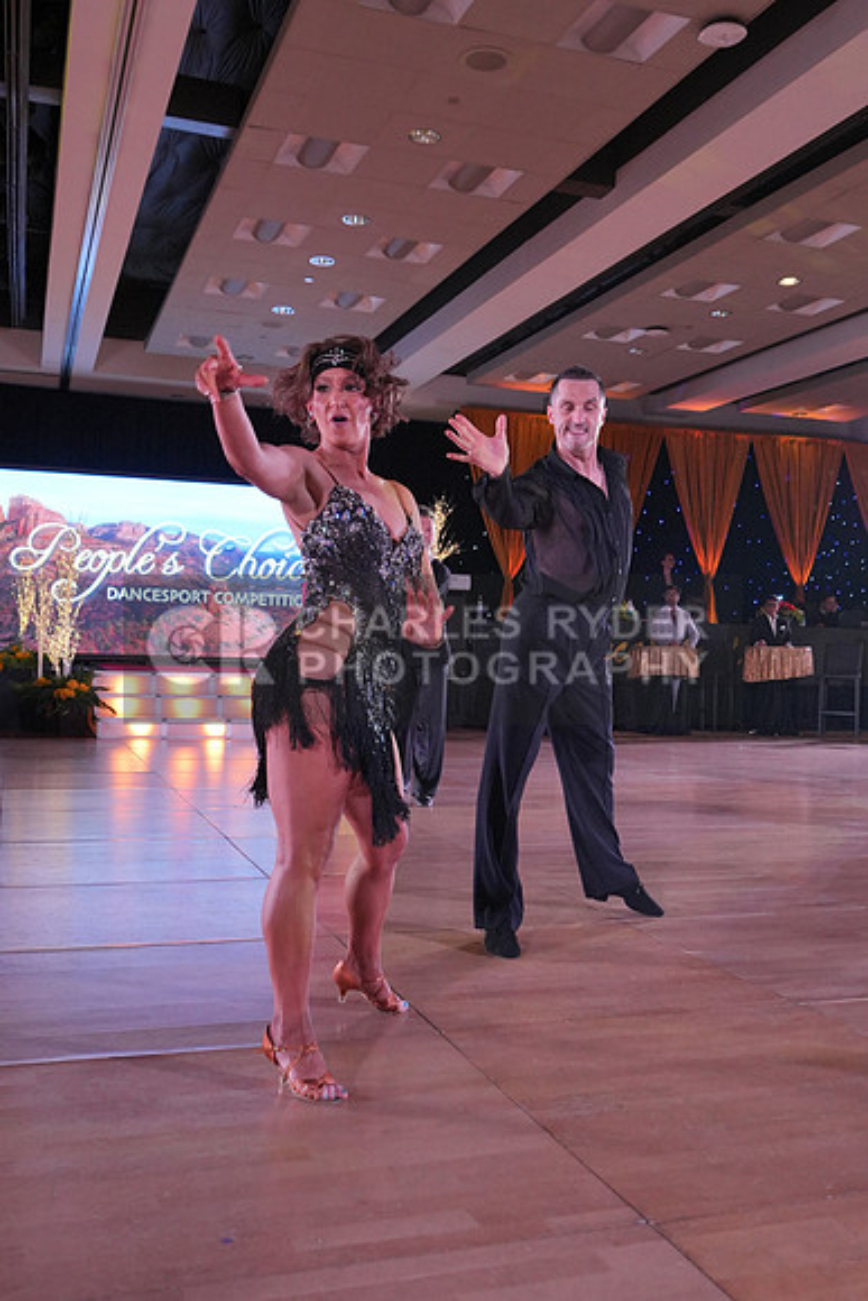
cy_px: 650
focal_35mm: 34
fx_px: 1229
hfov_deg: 38.9
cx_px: 434
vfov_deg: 55.8
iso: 1600
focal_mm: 23
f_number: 4
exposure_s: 1/400
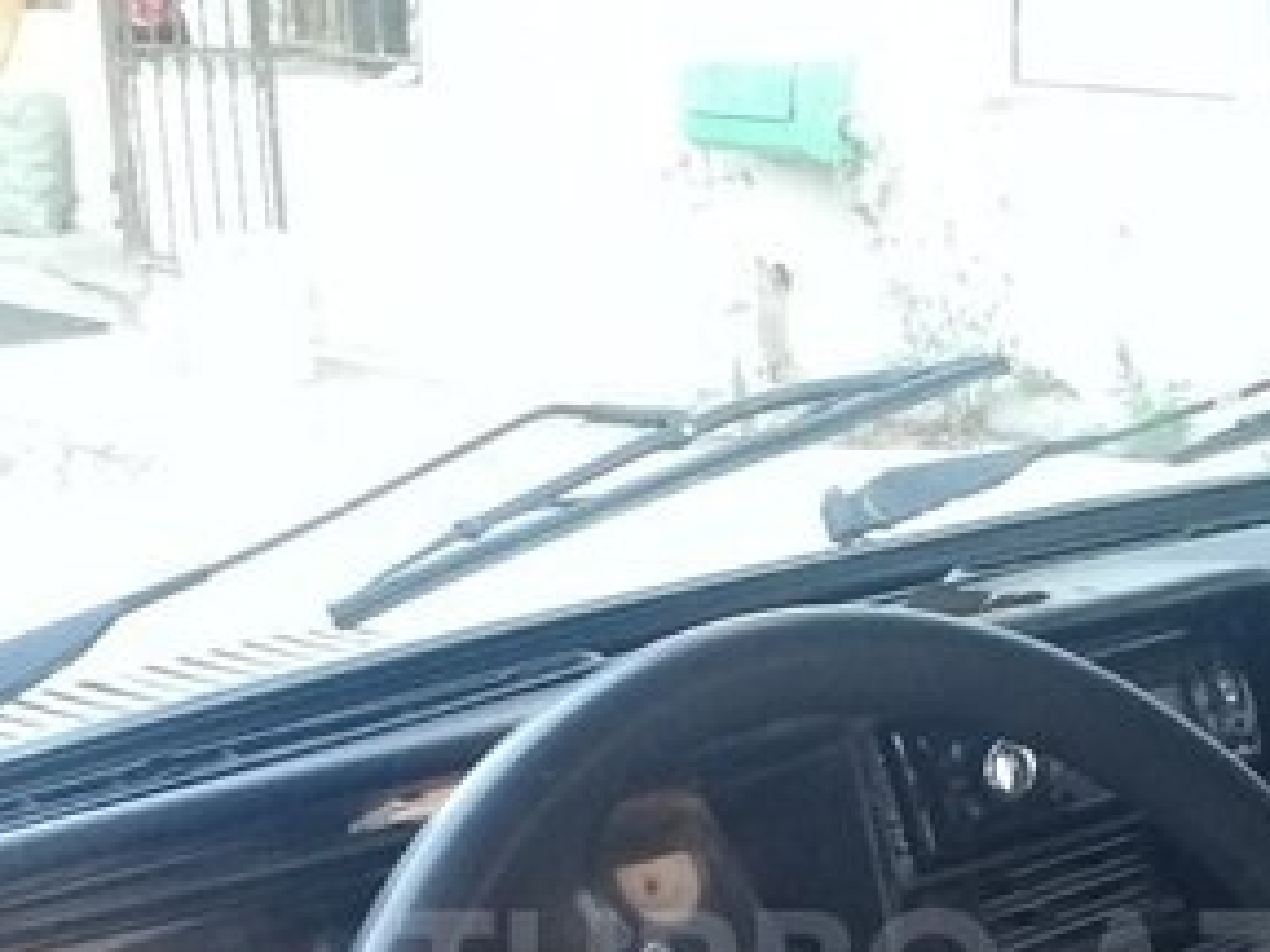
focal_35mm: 71
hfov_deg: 27.2
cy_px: 976
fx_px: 2605
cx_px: 847
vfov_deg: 20.0
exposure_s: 1/17
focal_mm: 3.3
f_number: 2.2
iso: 200
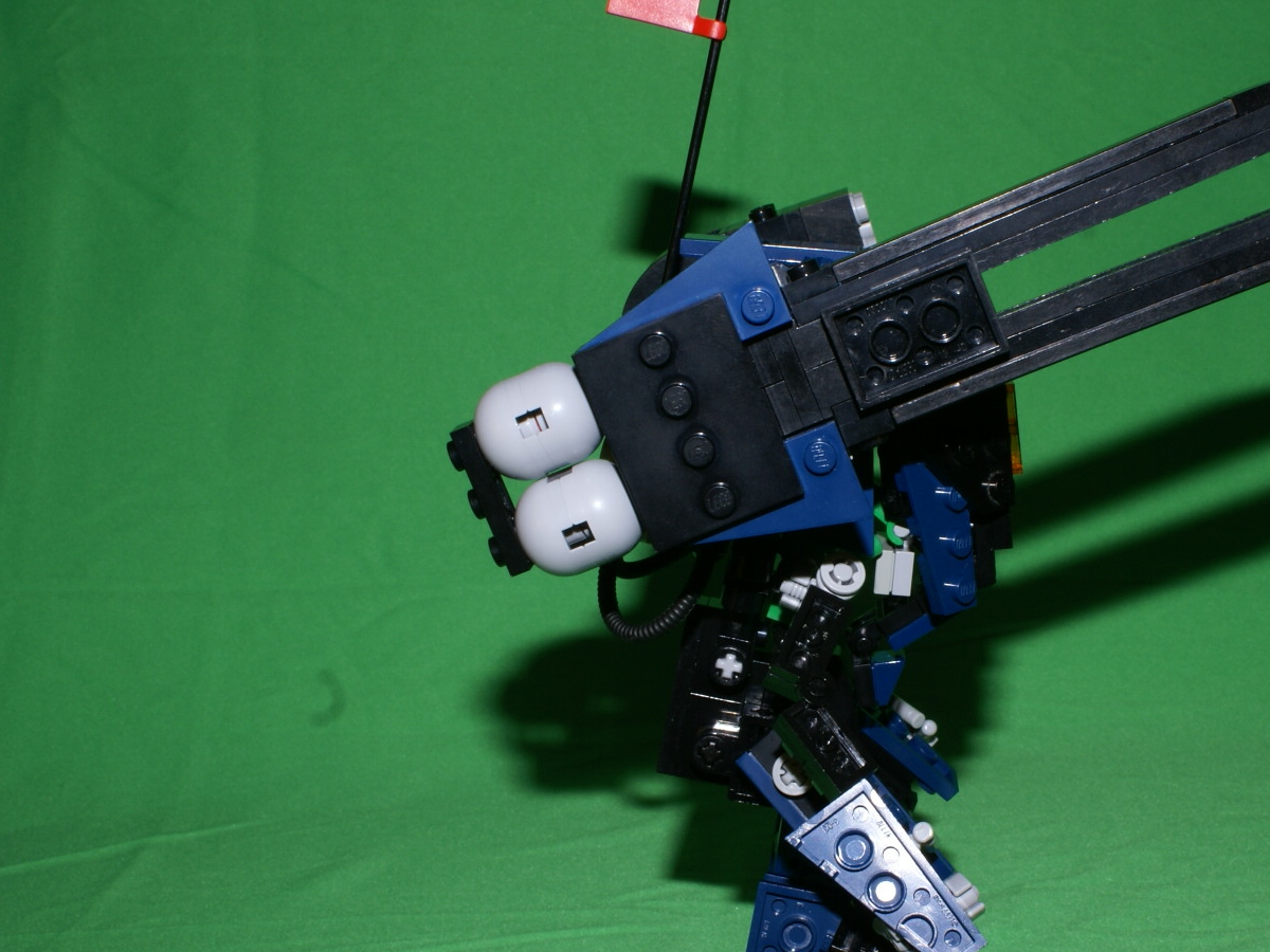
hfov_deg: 32.0
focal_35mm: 60
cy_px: 560
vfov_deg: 24.4
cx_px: 815
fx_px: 2201
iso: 100
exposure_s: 1/60
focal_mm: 26
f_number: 22
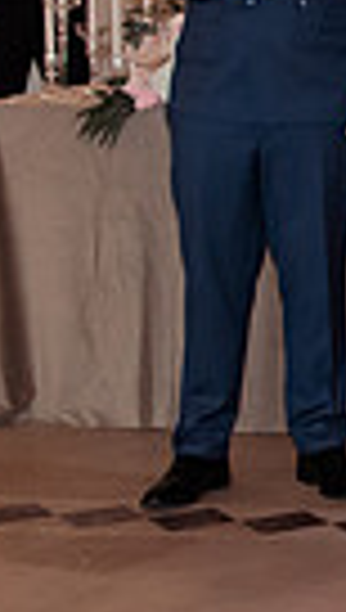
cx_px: 1216
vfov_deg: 12.1
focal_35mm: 175
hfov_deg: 6.1
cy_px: -25
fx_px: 2840
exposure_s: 1/250
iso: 1250
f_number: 3.2
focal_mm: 35
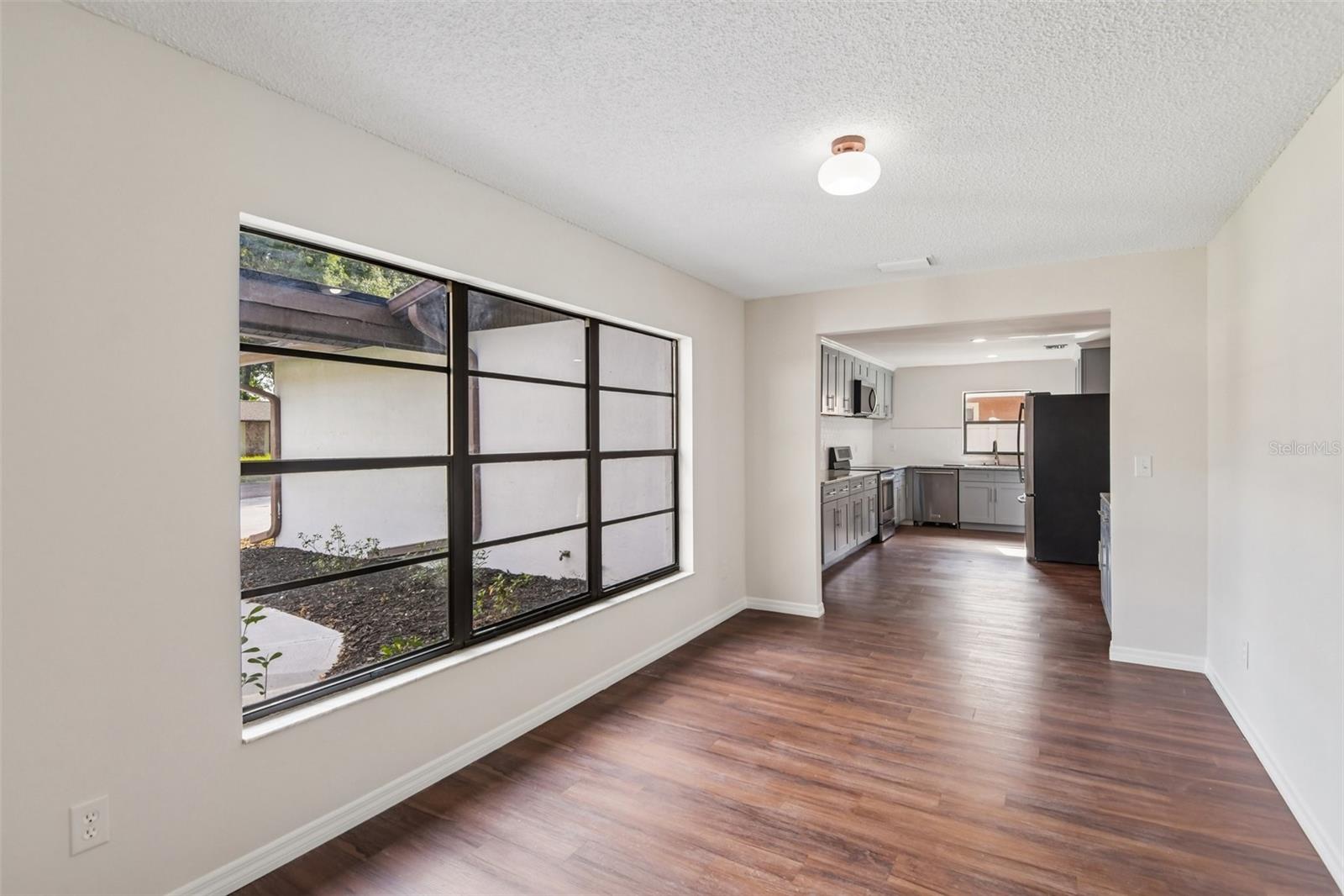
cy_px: 448
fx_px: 634
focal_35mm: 17
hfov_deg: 93.3
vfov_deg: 70.4
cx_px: 672
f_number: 8
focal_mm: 17
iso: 400
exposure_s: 1/100
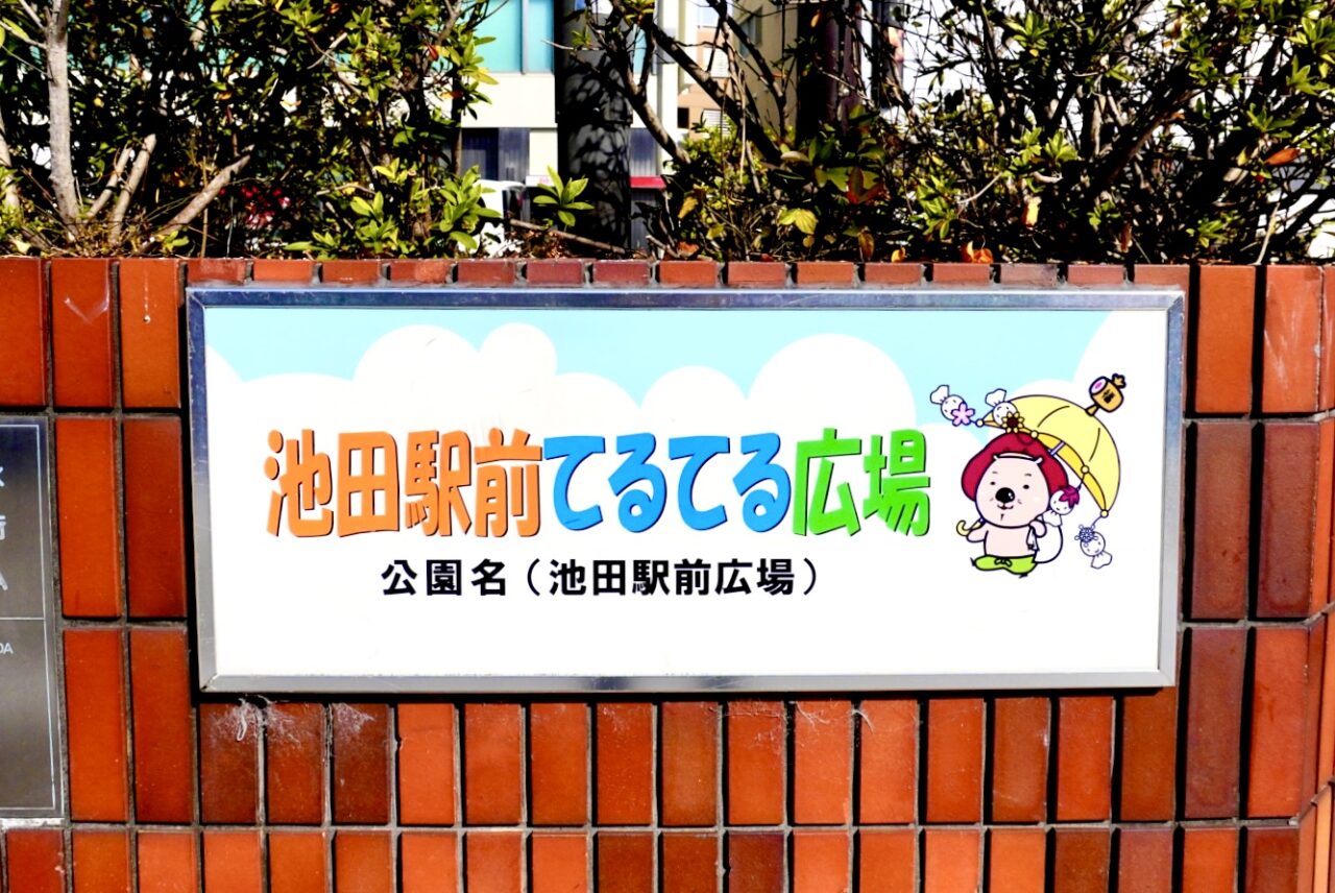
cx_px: 668
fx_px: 891
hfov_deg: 73.7
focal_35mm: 24
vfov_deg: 53.2
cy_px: 446
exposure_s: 1/4000
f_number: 6.3
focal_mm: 16
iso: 400
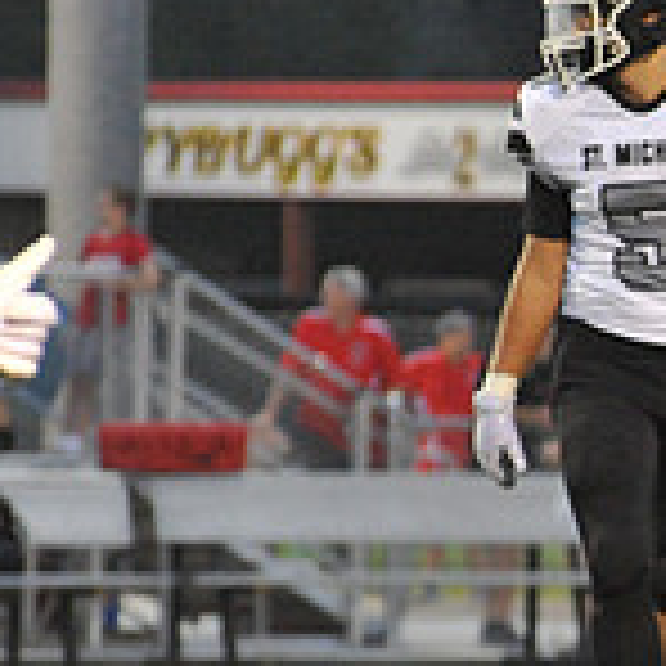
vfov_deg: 2.6
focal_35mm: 665
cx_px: 1264
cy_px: 454
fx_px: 14475
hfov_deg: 2.6
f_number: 5.6
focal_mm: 200
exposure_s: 1/200
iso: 6400
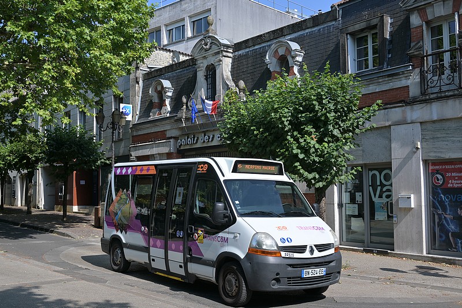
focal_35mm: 40
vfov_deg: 33.6
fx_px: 510
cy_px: 154
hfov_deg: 48.7
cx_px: 231
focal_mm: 26.5
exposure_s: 1/640
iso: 100
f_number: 5.6
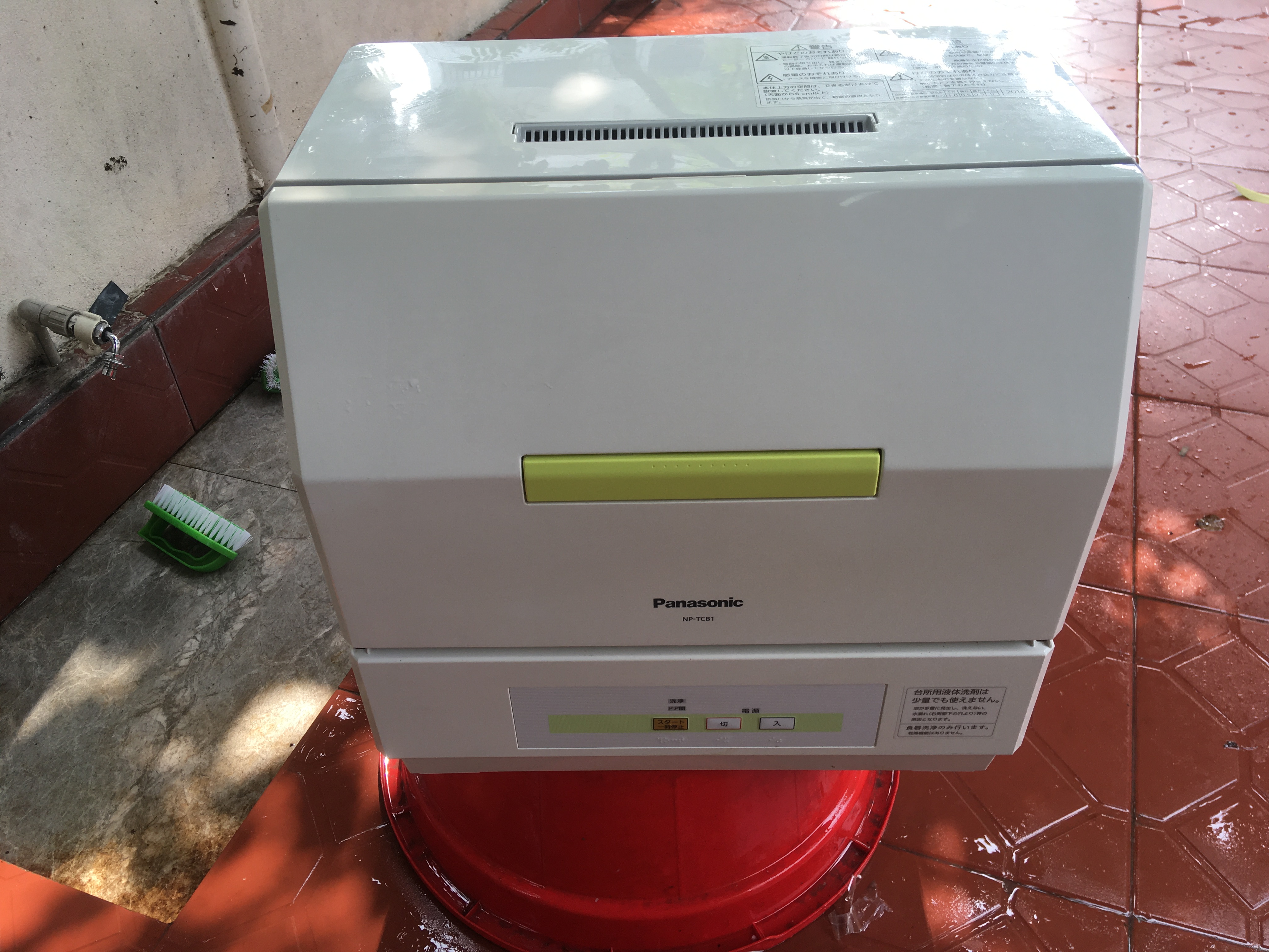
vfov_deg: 48.2
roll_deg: +0.7
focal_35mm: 29
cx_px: 634
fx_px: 1063
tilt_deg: -42.2
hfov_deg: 61.7
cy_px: 476
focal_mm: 4.15
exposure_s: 1/144
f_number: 2.2
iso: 25
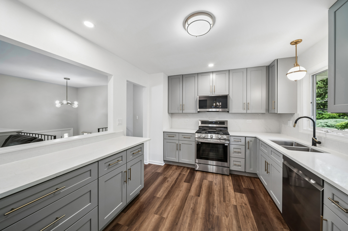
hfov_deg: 108.4
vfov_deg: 85.4
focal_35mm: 13
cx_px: 174
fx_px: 126
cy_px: 116
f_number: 8
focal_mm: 13
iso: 400
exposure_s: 1/6
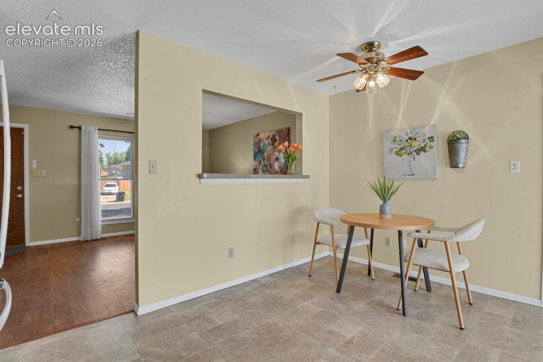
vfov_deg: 70.4
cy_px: 181
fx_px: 256
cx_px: 272
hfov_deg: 93.3
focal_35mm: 17
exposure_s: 1/1.25
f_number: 8
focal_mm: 17
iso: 250
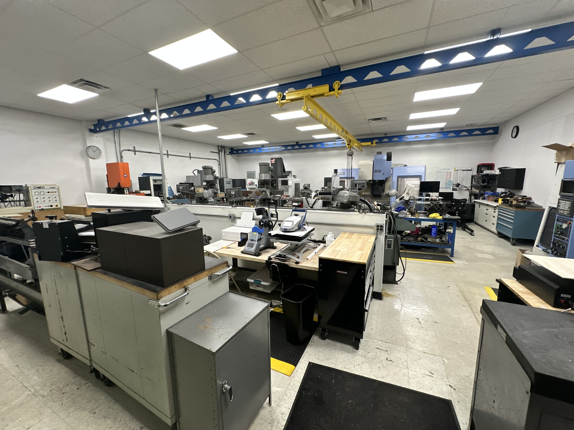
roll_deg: +0.3
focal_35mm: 14
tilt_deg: -7.5
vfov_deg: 85.7
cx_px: 287
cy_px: 215
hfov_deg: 102.1
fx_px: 232
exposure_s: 1/120
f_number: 2.2
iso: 320
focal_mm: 2.22
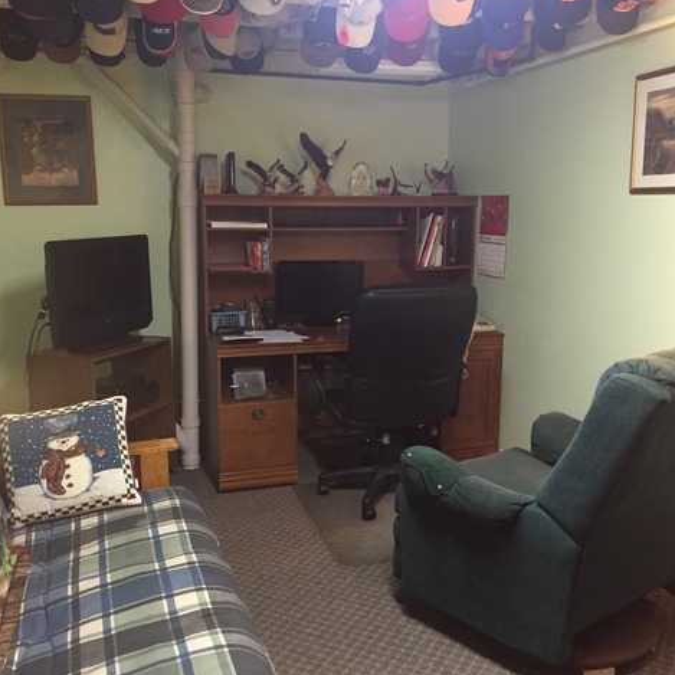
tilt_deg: -8.8
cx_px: 332
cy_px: 334
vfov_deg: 47.2
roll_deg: -0.1
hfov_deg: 47.2
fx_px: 772
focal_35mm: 35
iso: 250
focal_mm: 4.15
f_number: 2.2
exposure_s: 1/30
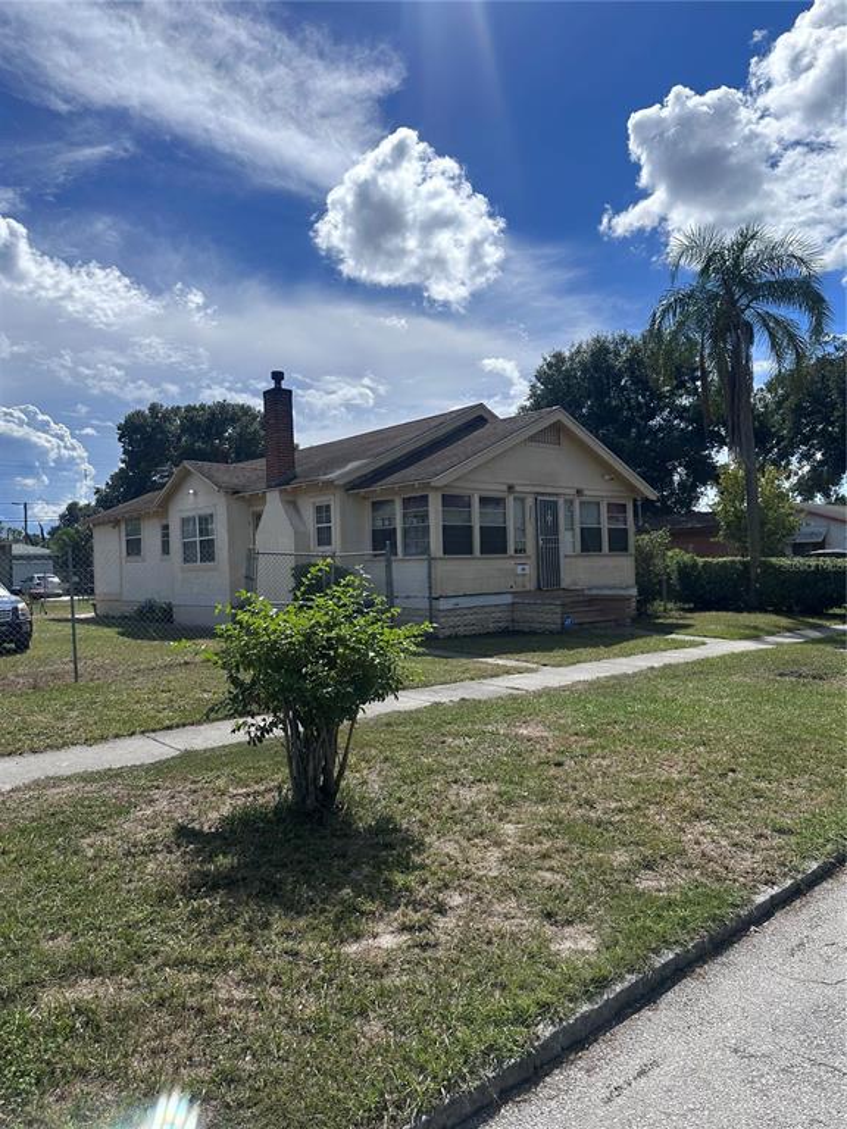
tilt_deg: +1.0
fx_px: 783
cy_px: 564
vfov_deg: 71.6
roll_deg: +0.6
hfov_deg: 56.8
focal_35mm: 24
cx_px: 424
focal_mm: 6.86
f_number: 1.78
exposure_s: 1/12048
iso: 80
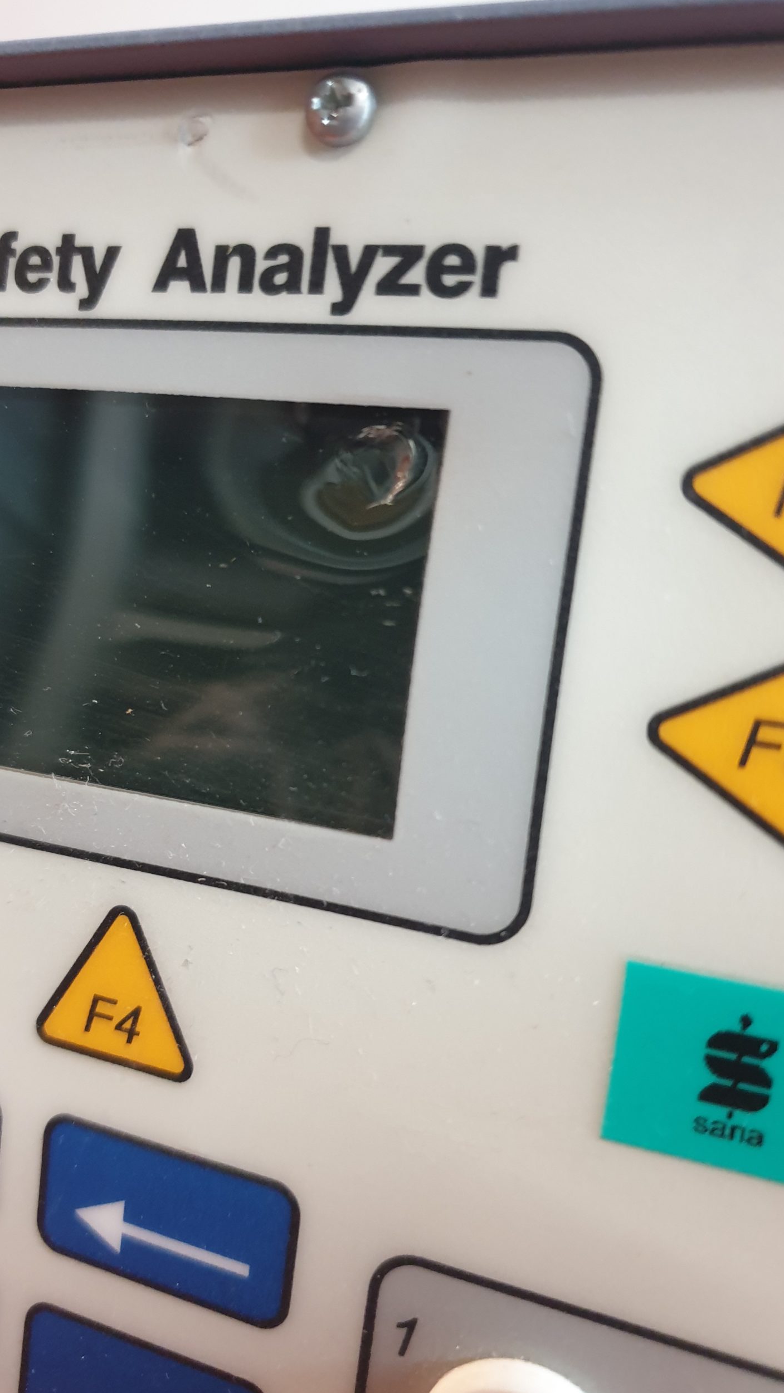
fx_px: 1072
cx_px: 320
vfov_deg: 66.1
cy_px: 702
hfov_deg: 40.0
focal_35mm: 29
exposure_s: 1/20
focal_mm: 4.3
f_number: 1.5
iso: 250
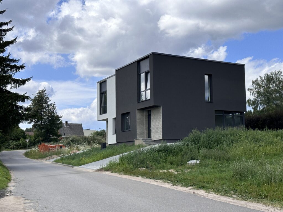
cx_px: 142
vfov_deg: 30.3
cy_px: 106
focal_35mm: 48
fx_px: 392
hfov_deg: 39.7
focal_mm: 6.86
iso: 64
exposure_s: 1/5556
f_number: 1.78
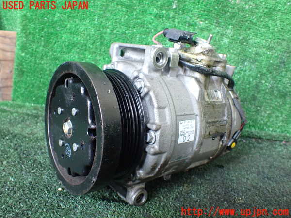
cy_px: 109
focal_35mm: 30
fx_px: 252
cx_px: 146
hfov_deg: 60.0
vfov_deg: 46.8
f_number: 2.3
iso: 800
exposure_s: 1/80
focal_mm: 5.4
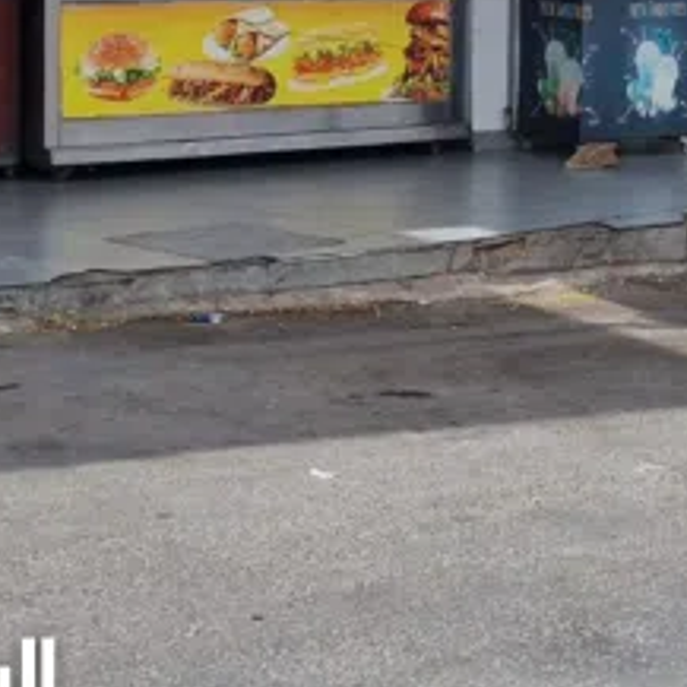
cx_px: 532
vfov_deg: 28.2
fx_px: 1347
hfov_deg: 28.1
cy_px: 180
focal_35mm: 60
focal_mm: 6.4
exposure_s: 1/10000
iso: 50
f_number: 1.8
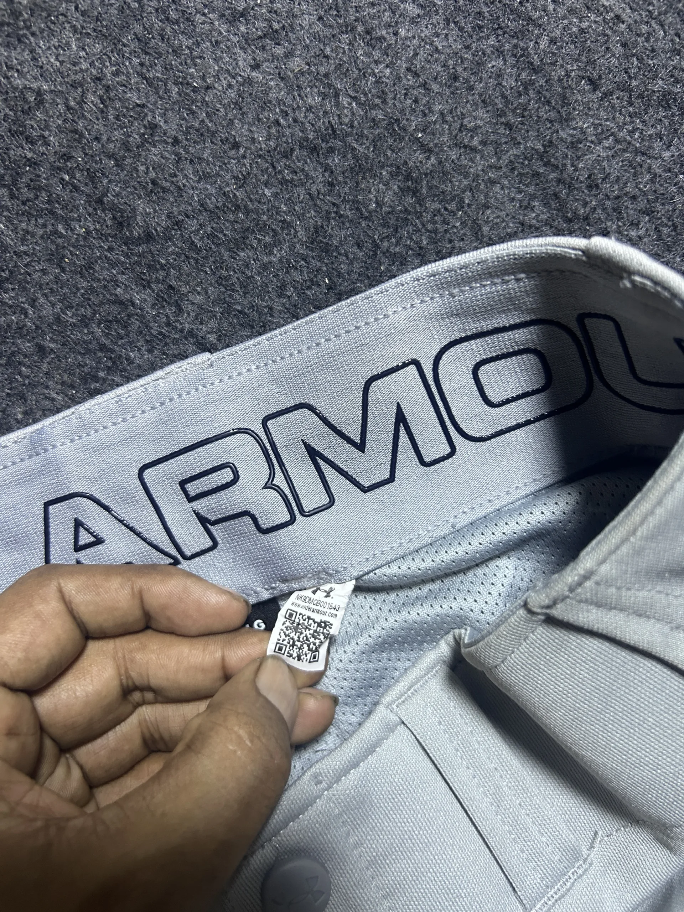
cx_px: 342
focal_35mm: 26
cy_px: 456
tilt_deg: -73.4
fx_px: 685
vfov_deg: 67.3
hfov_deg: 53.1
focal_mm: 5.7
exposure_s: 1/50
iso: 250
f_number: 1.5
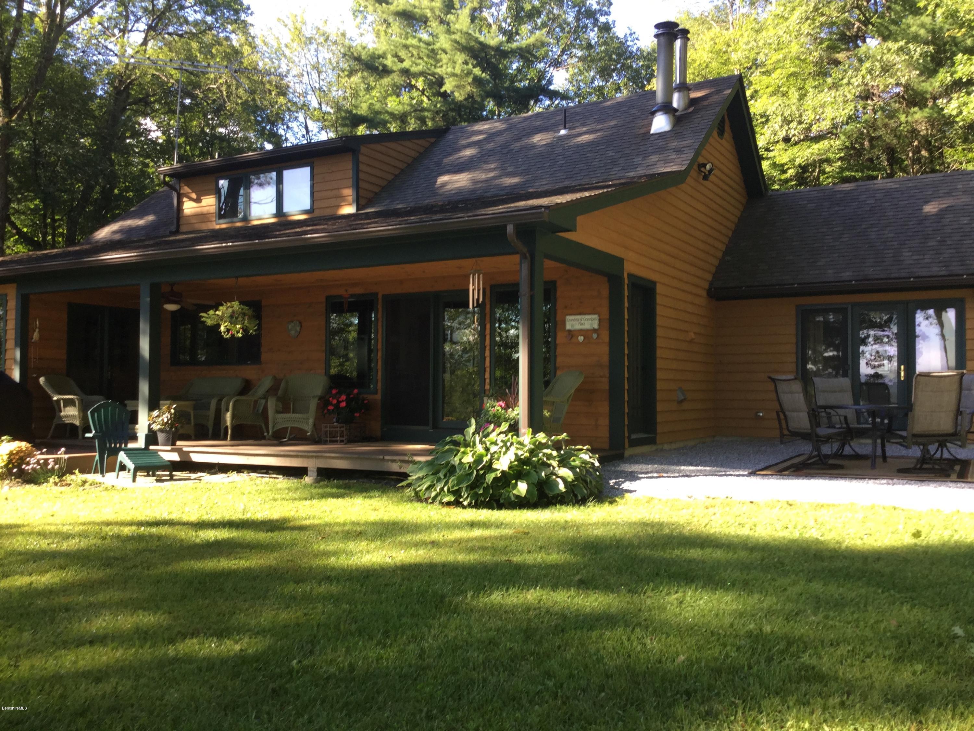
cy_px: 366
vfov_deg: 45.4
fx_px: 872
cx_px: 487
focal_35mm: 31
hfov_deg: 58.4
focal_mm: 3.3
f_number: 2.4
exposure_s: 1/120
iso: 25
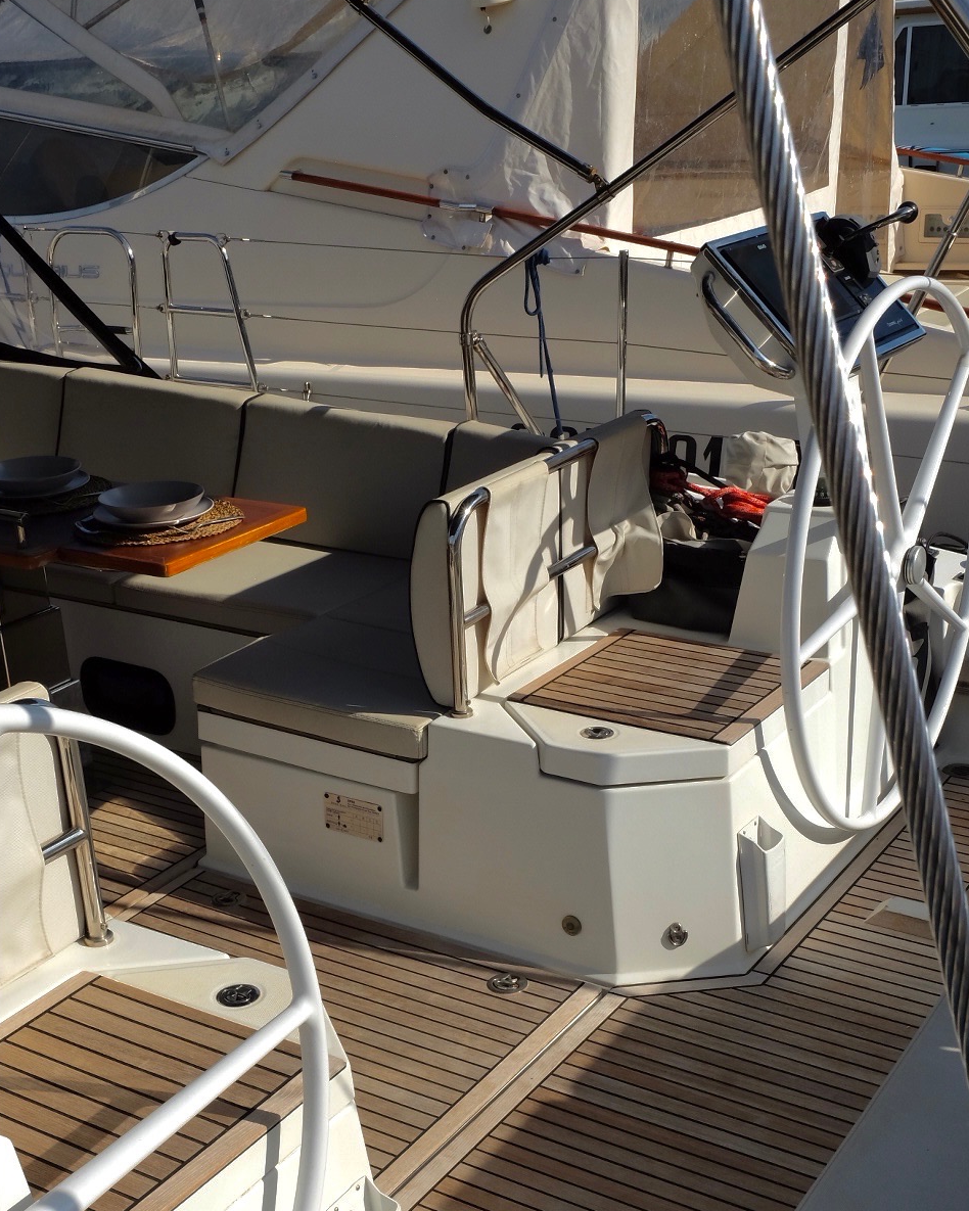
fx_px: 1613
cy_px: 876
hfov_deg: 33.4
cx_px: 447
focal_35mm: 45
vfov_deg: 40.2
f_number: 18
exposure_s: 1/350
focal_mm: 21.4
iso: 400
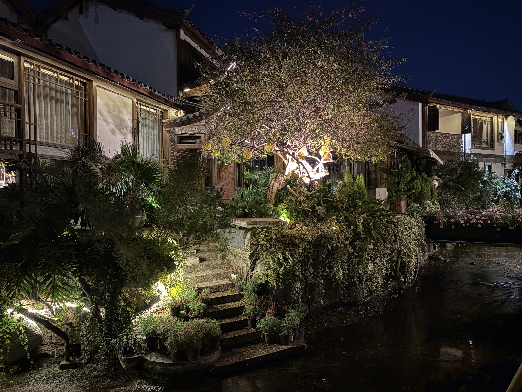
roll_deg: +0.8
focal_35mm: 26
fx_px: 392
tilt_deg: -0.2
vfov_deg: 53.1
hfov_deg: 67.3
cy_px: 196
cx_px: 261
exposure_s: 1/13
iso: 640
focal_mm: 5.96
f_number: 1.6
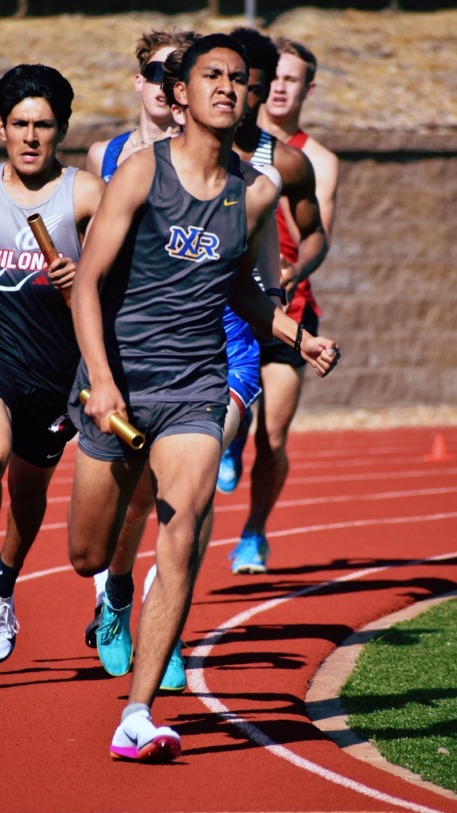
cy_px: 406
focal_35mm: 473
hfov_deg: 2.6
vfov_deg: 4.6
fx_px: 10194
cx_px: 190
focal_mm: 300
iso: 200
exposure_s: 1/1250
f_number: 6.3
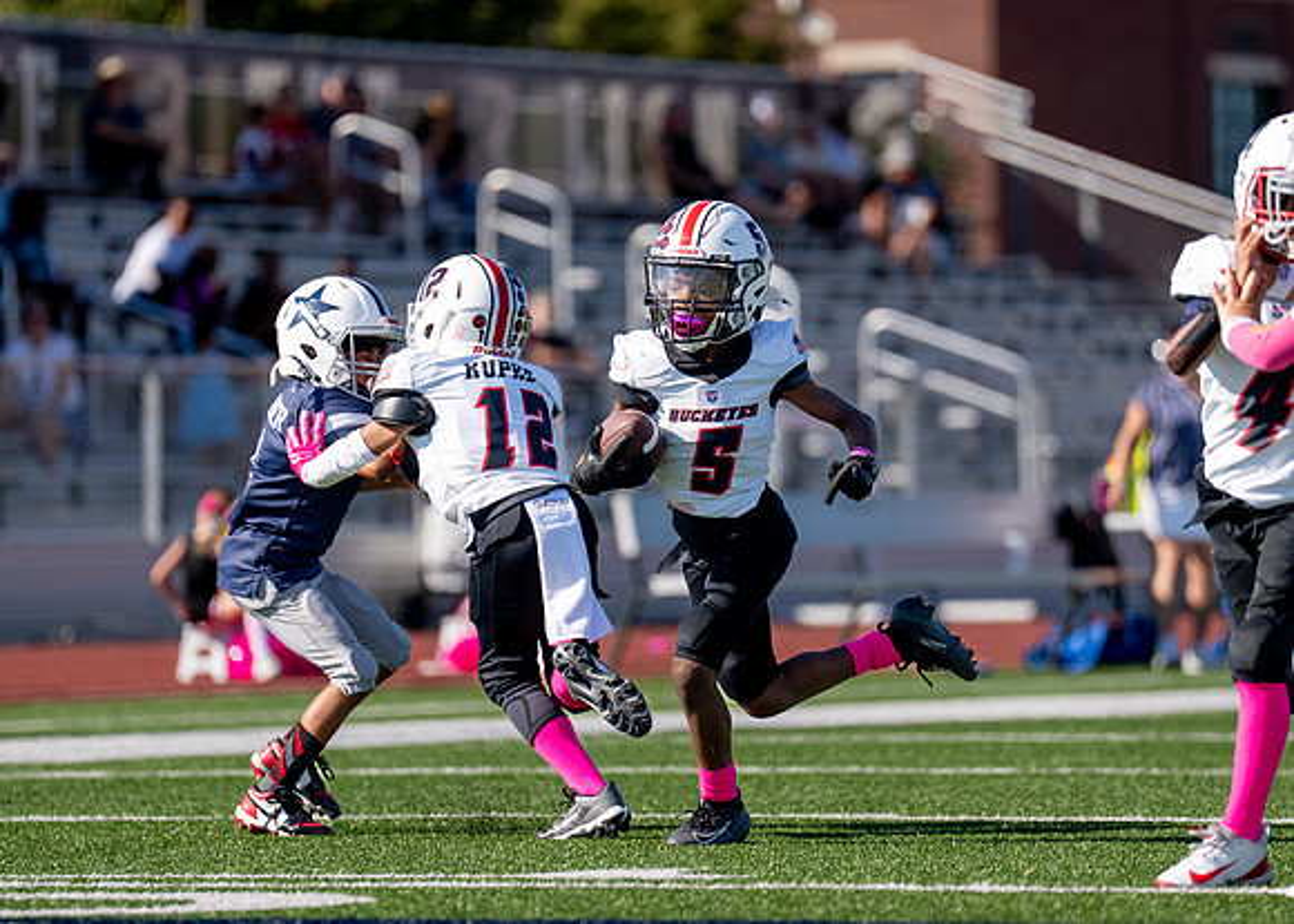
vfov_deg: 4.5
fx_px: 11632
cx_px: 664
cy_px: 453
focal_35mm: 317
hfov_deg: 6.4
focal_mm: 200
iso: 320
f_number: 2.8
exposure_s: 1/8000
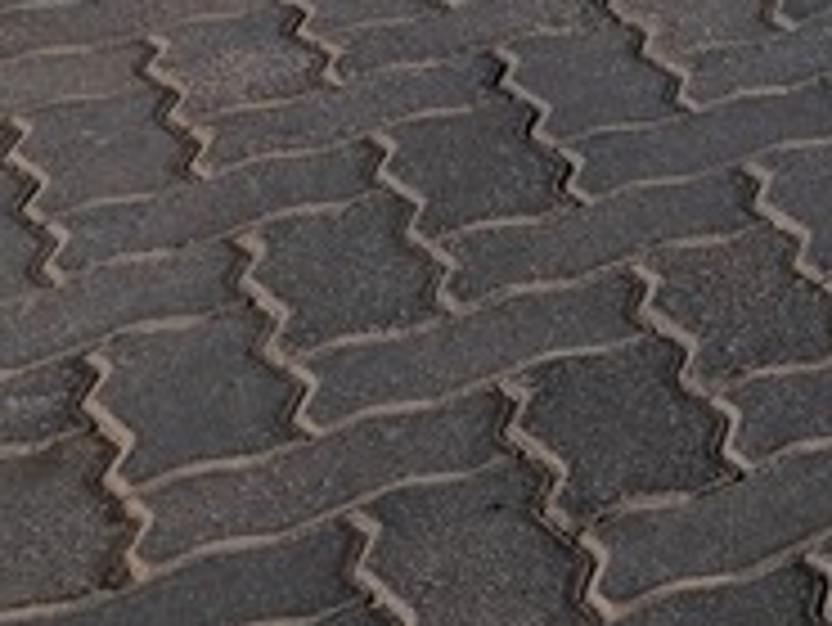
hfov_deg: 11.8
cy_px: -878
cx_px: 2141
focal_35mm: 127
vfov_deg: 10.2
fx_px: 3054
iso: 80
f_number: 1.7
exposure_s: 1/1874
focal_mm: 6.25
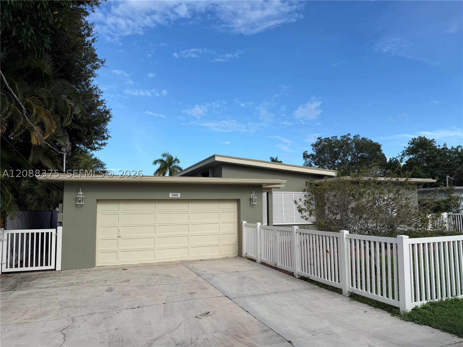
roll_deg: +0.5
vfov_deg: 56.8
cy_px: 174
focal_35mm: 24
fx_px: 321
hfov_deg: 71.6
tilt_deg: +4.9
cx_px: 232
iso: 80
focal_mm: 6.76
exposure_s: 1/3021
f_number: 1.78
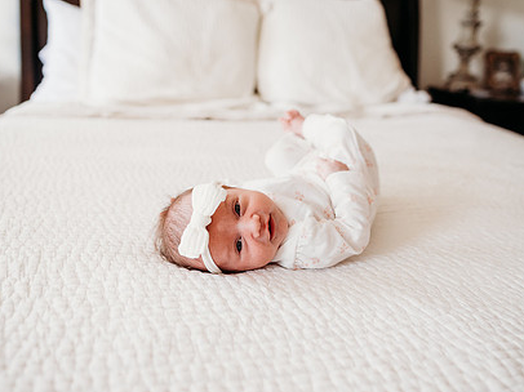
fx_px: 499
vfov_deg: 42.8
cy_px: 166
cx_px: 266
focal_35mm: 33
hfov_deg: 55.4
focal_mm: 24
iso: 640
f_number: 2.5
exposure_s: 1/250
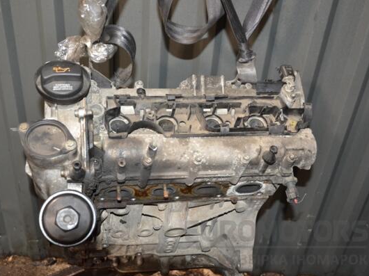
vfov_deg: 29.7
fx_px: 522
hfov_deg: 38.9
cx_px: 172
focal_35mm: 49
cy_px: 138
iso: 800
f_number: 5
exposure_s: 1/60
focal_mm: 30
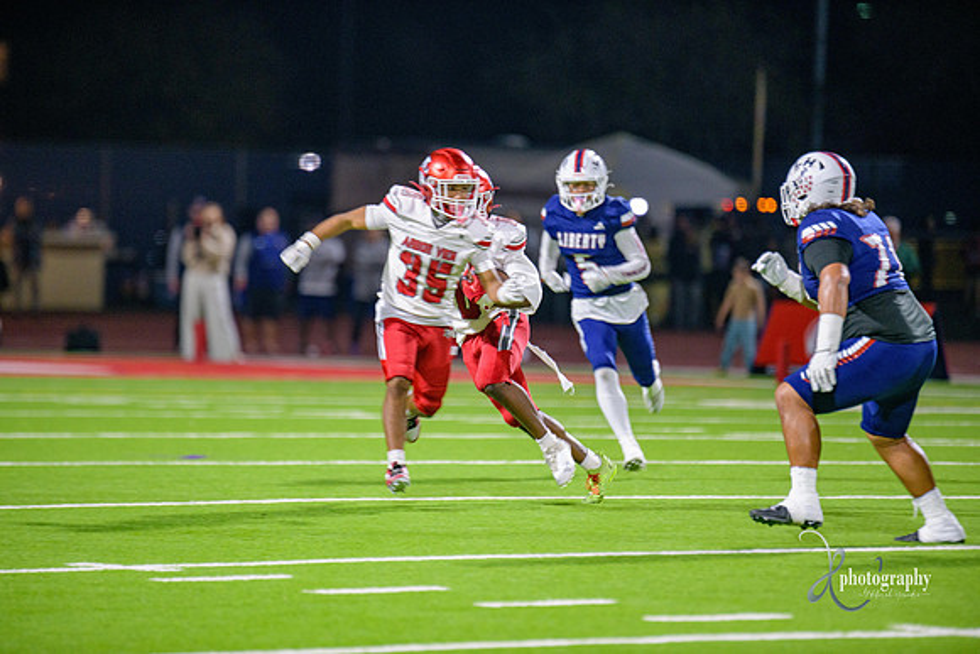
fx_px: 8168
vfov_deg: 4.6
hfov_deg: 6.9
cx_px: 490
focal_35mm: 300
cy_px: 327
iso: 2000
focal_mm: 300
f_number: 2.8
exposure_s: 1/250
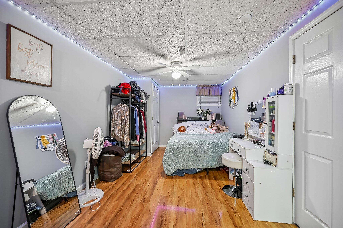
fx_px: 133
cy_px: 114
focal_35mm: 14
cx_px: 172
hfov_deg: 104.3
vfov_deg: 81.2
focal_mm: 14
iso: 400
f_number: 4
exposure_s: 1/6
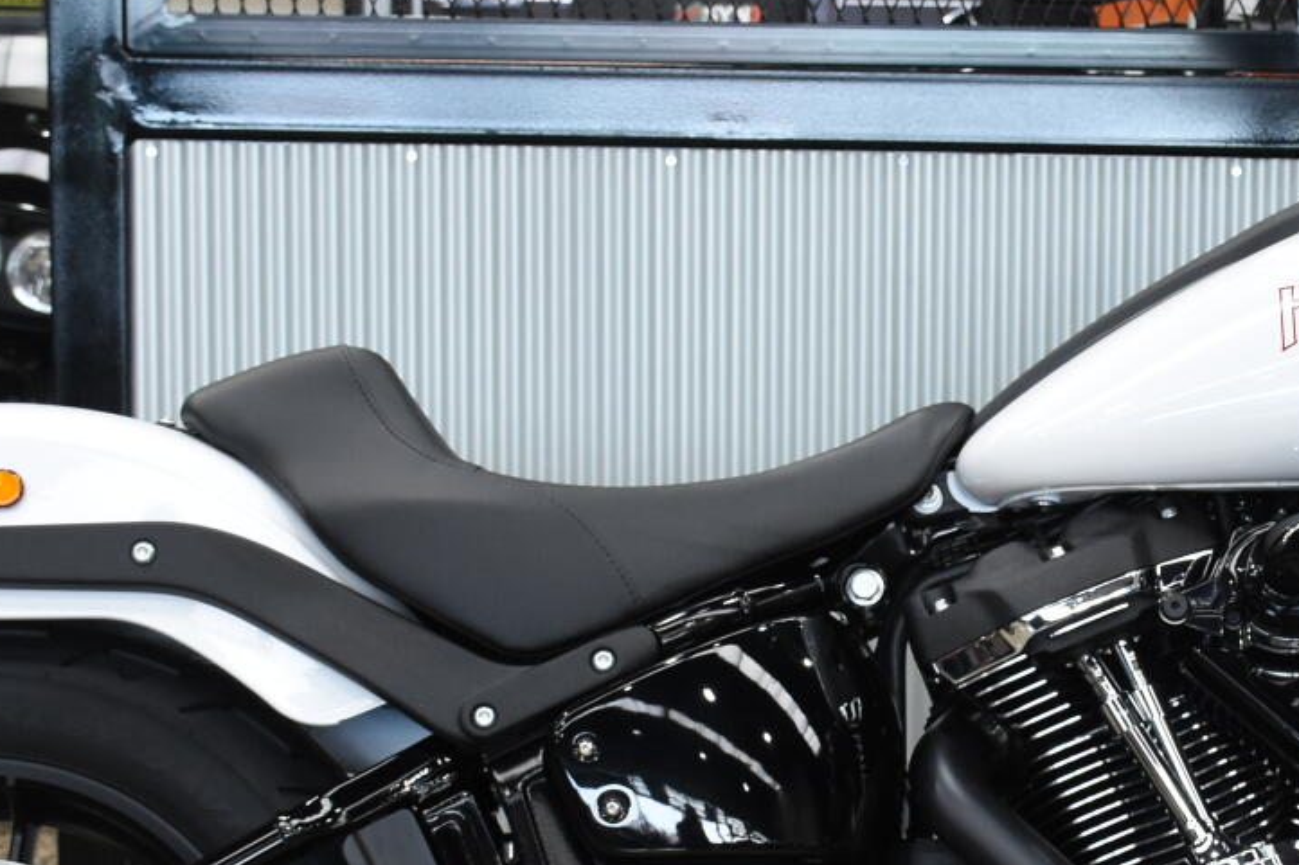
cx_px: 1081
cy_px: 625
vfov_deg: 12.6
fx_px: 3896
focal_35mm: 108
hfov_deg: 18.7
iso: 800
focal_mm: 26
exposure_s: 1/100
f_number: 5.6
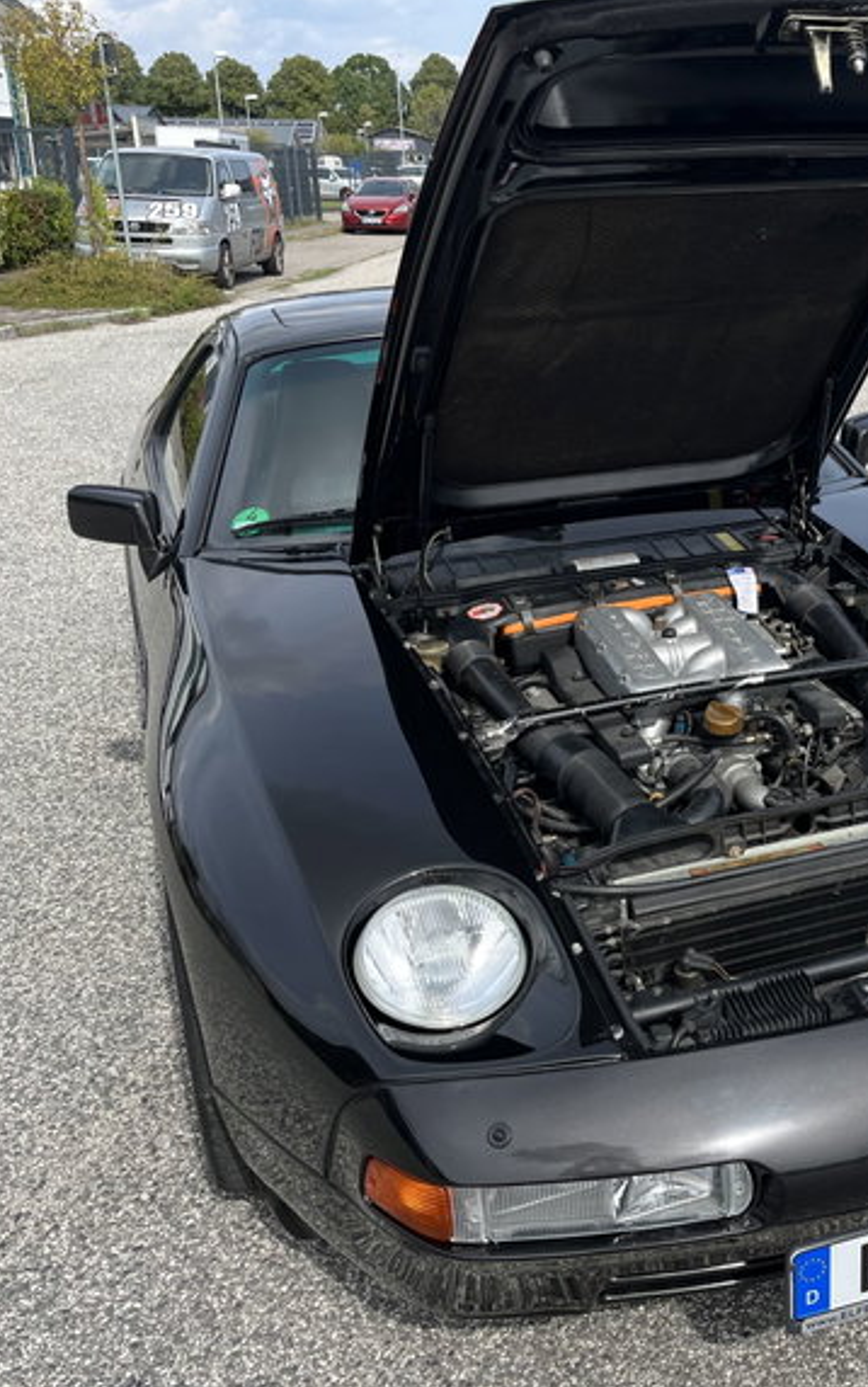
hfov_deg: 33.0
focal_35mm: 37
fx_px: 1399
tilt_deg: -19.1
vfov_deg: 52.7
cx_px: 749
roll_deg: -0.6
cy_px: 691
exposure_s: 1/2513
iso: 50
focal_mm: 5.1
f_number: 1.6
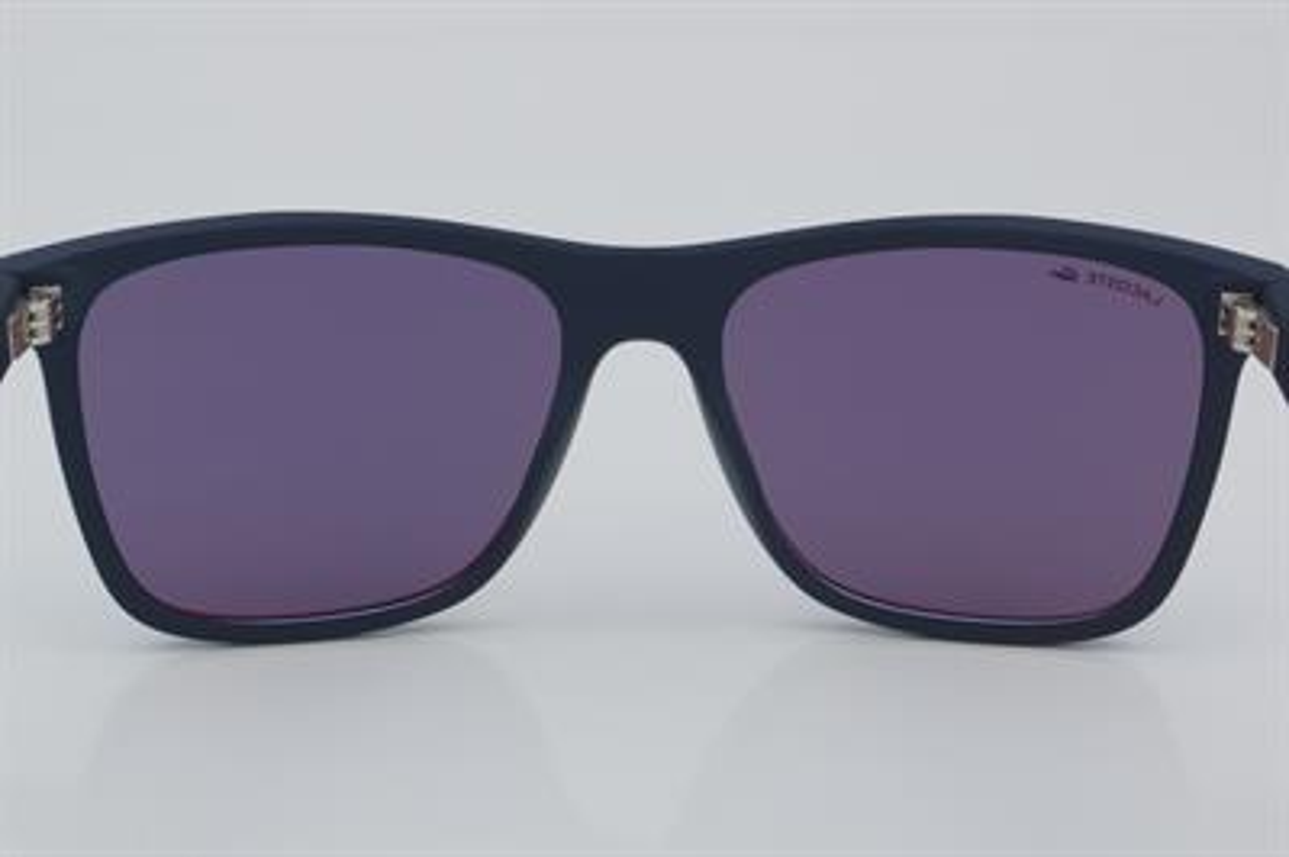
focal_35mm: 82
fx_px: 2951
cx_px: 644
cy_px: 428
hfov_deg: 24.6
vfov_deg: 16.5
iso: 100
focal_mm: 55
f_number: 32
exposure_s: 1/4
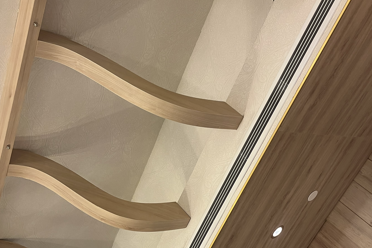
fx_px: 424
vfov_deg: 32.1
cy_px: 184
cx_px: 168
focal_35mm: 41
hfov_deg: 47.3
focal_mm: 5.1
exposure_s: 1/50
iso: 100
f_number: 1.6
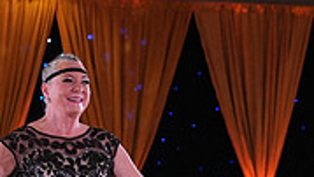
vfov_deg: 7.0
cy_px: 281
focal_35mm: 170
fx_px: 1416
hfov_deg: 12.2
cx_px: -112
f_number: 4
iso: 1250
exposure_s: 1/400
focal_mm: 50
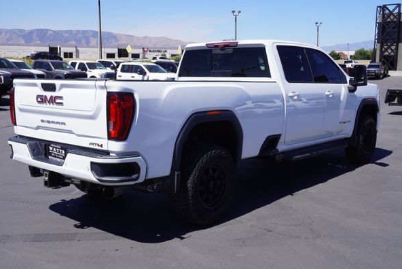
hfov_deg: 47.8
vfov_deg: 33.0
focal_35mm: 41
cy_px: 126
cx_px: 198
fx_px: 453
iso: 100
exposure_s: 1/160
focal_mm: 25
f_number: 11
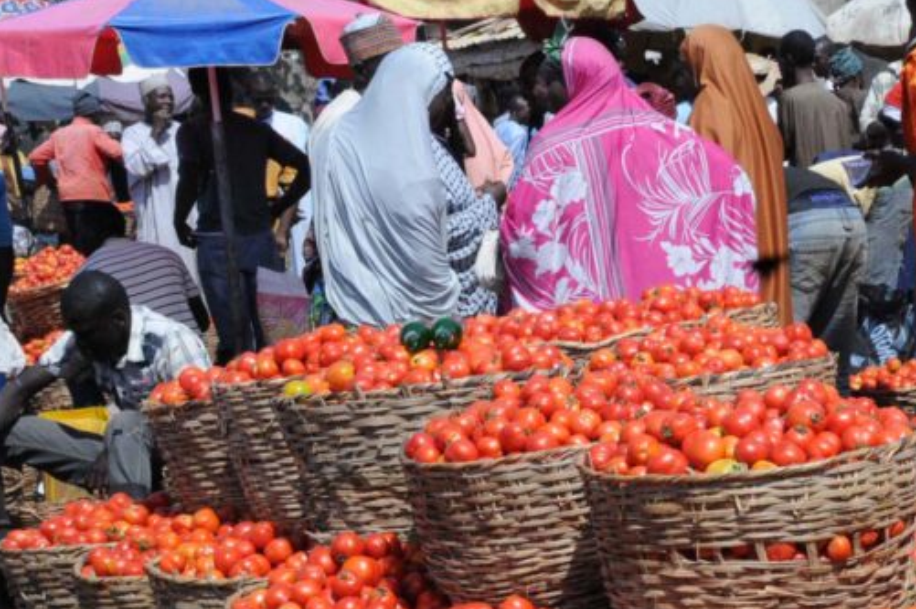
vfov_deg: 13.6
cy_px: 511
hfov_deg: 19.8
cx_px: 918
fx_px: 2542
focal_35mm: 100
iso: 1000
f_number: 13
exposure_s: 1/640
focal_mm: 32
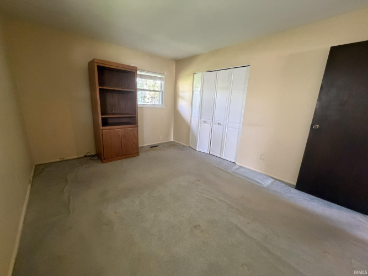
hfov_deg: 102.1
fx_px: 149
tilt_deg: -13.2
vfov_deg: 85.7
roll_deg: -1.9
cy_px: 138
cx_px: 184
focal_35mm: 14
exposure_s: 1/60
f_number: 2.2
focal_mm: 2.22
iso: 640
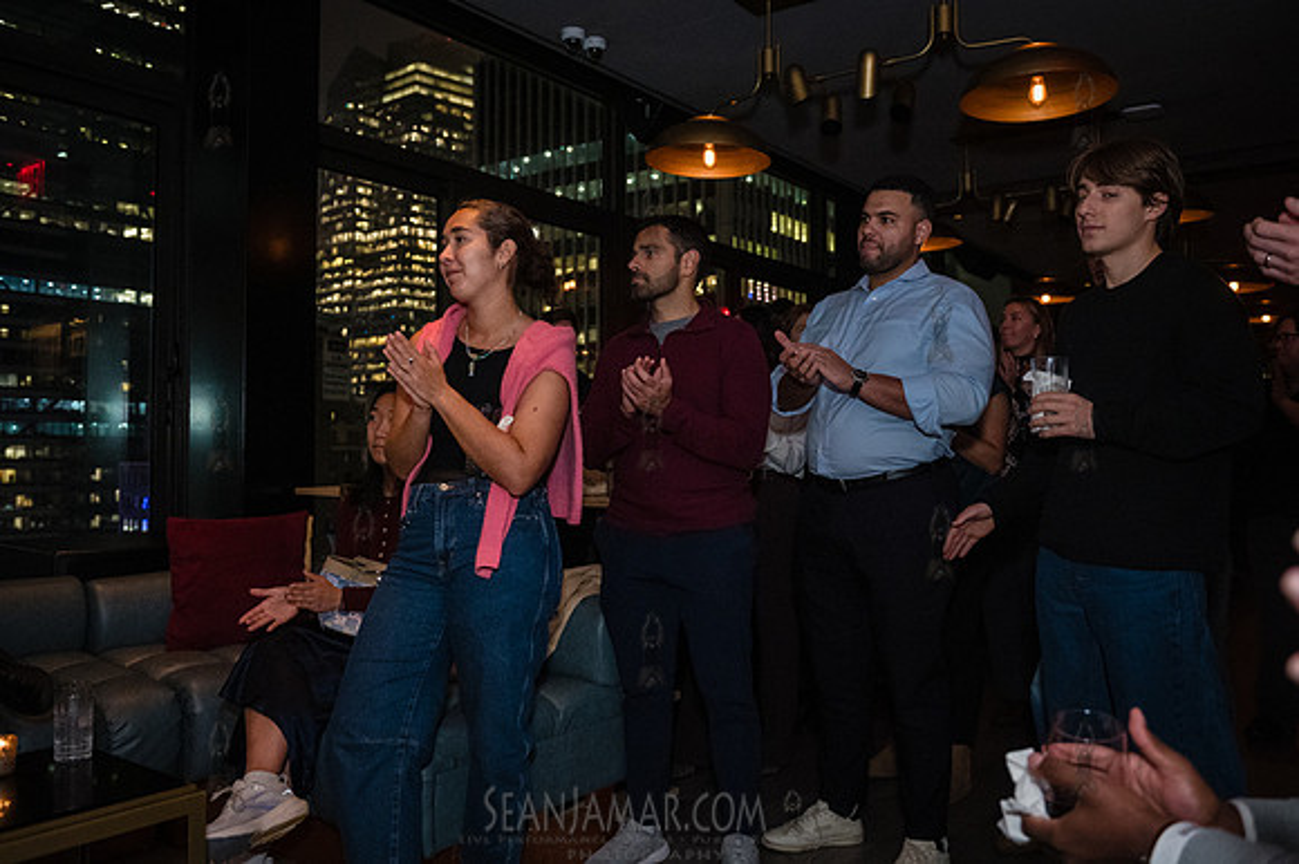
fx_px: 1055
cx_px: 650
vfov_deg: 44.5
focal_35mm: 29
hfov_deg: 63.2
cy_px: 432
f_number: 3.5
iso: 12800
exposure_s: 1/320
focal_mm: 29
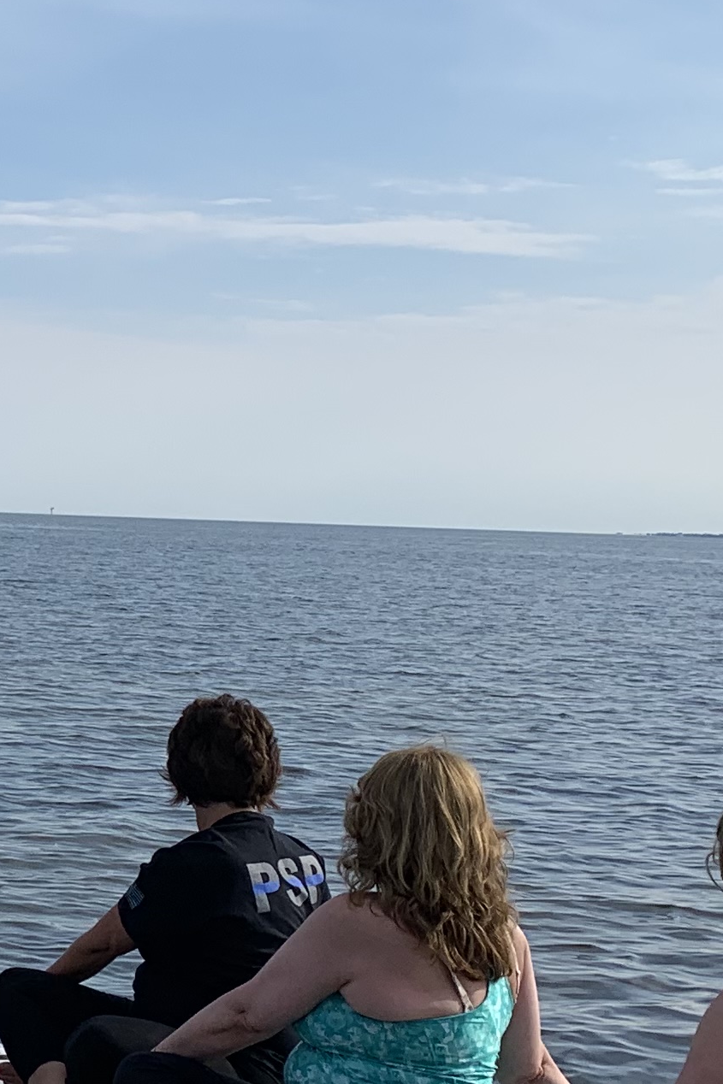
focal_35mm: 86
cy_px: 449
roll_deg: -1.9
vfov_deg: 23.6
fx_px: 2591
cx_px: -619
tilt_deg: +2.1
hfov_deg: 13.9
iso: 25
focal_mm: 4.25
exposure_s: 1/2681
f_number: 1.8
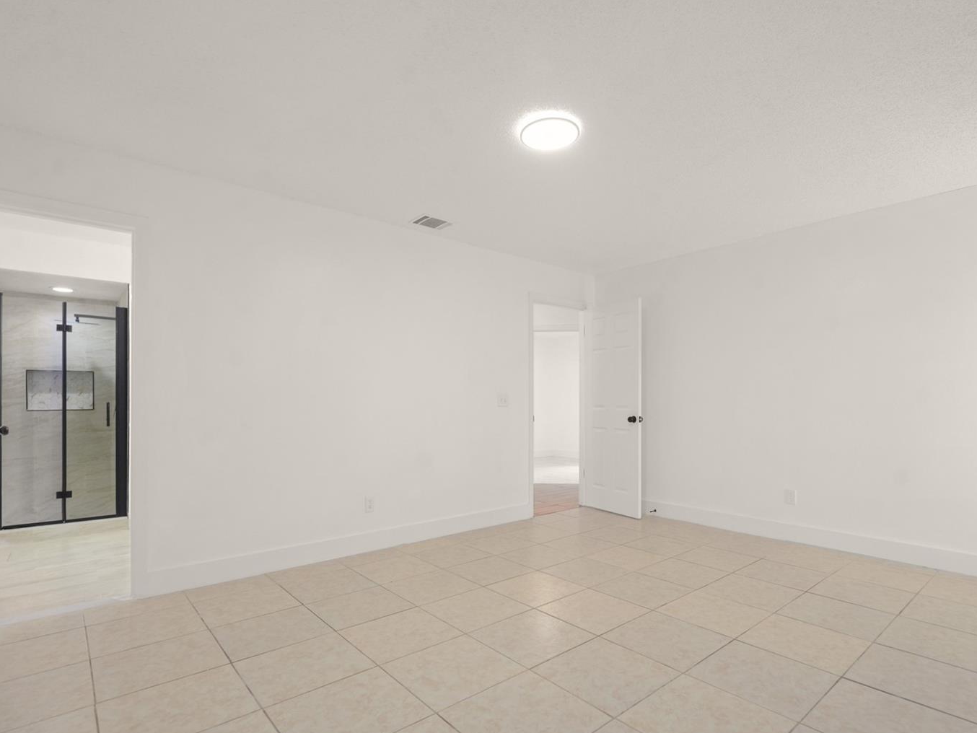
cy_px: 376
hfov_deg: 90.8
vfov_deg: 74.7
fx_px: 480
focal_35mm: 17
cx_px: 530
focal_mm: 10
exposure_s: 1/5
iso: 200
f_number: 8
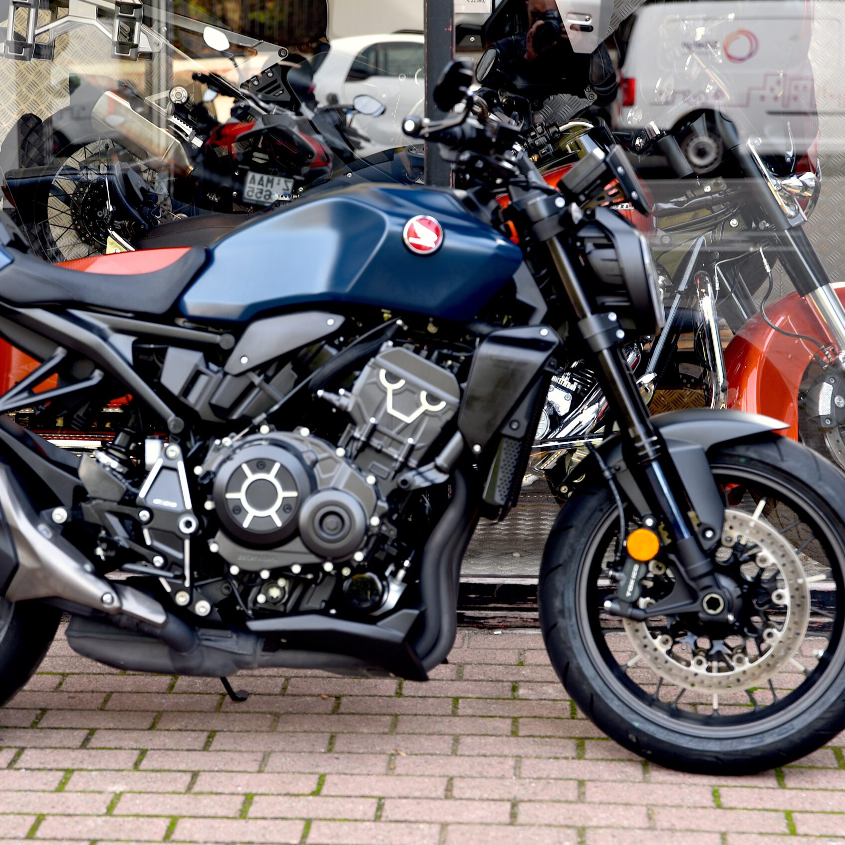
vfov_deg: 19.3
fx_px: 2486
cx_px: 299
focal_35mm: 90
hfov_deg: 19.2
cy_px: 424
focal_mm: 70
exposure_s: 1/60
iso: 200
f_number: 4
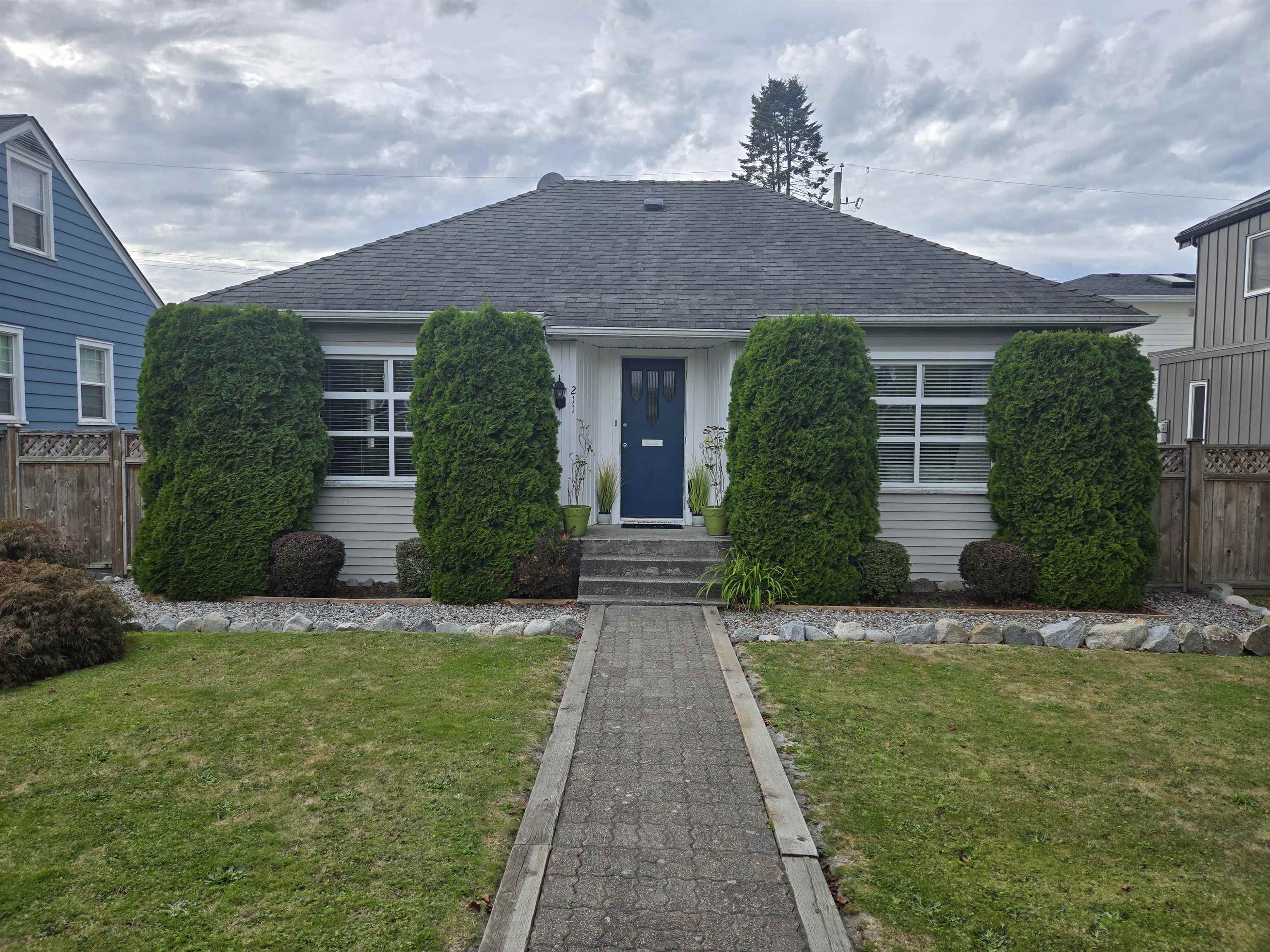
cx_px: 635
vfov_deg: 58.9
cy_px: 476
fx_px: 844
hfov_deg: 73.9
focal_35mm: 23
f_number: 1.8
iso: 25
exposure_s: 1/929
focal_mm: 5.4
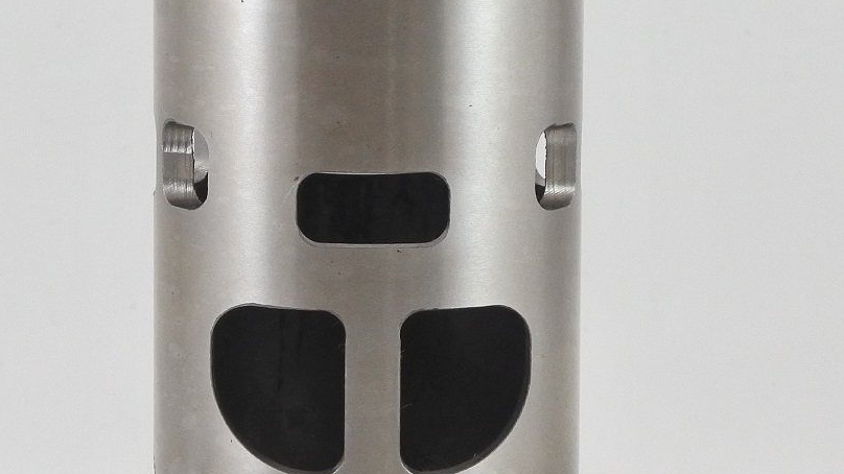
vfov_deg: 9.9
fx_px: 2730
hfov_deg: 17.5
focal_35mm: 122
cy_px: 267
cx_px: 224
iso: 560
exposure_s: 1/125
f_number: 4.8
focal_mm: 21.4
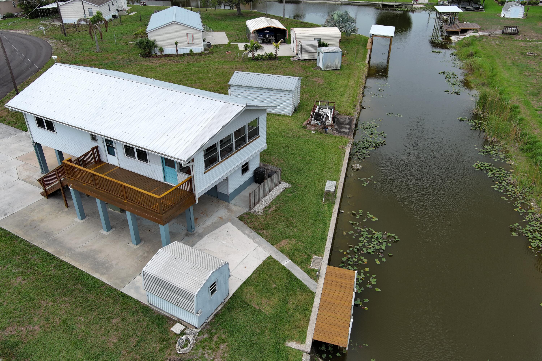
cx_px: 271
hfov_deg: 63.7
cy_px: 180
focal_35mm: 29
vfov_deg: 45.0
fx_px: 437
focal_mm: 10.57
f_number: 2.8
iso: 101
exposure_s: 1/1462
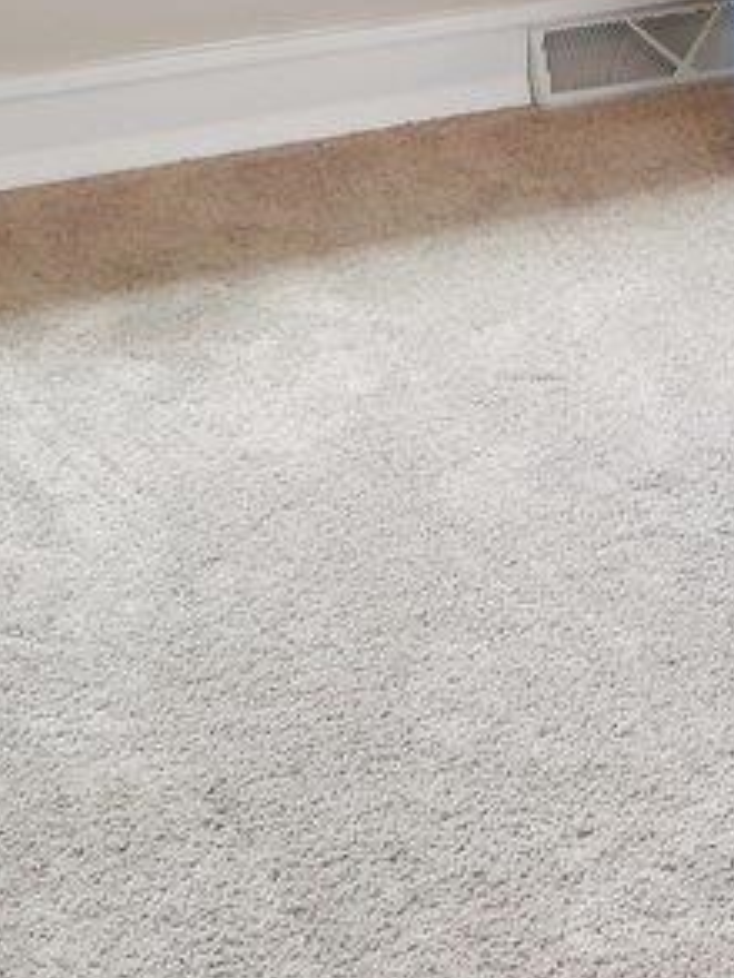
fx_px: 2656
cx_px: 631
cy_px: -809
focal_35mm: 94
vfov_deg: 17.0
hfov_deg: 15.6
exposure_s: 1/40
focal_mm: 14
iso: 400
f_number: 8
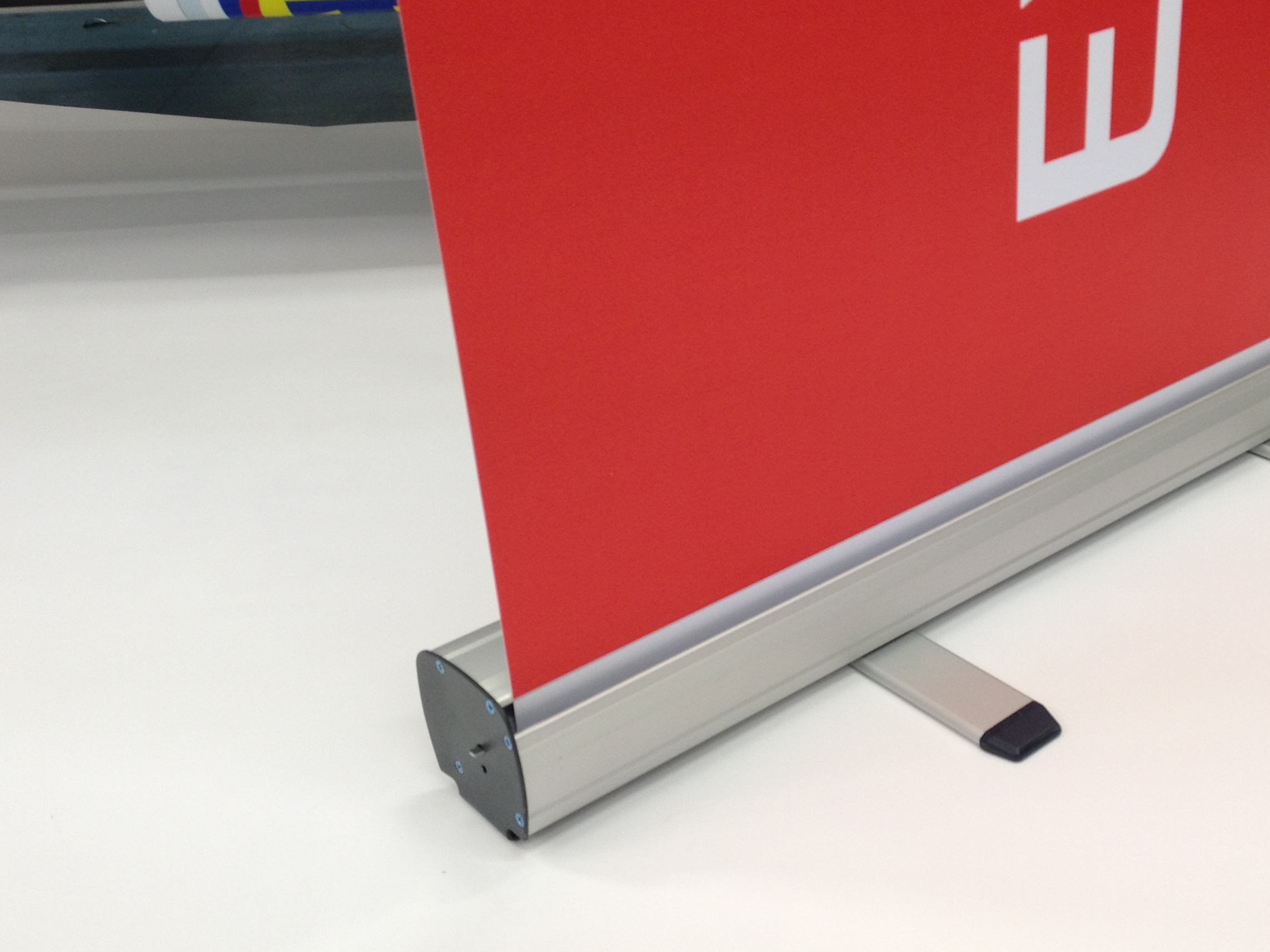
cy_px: 474
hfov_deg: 37.8
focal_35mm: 50
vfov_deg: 29.1
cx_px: 836
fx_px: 1835
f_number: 2.4
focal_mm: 4.28
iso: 64
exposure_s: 1/24
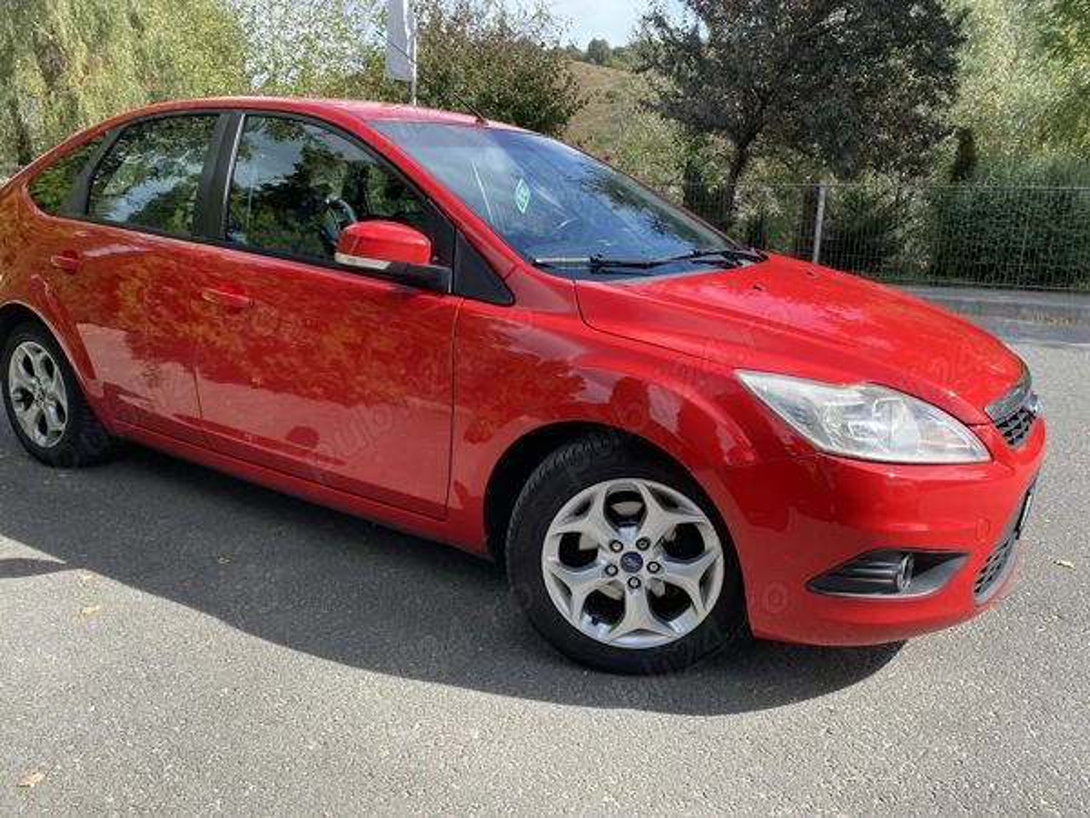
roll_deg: -0.4
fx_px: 819
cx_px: 545
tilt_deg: -15.8
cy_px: 409
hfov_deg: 67.3
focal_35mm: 26
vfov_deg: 53.1
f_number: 1.8
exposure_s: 1/998
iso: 32
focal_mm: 4.25
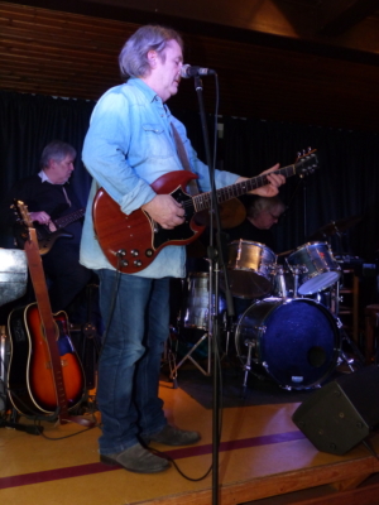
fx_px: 526
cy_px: 252
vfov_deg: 51.4
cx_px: 190
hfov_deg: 39.7
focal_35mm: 36
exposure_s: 1/60
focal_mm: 6.4
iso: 400
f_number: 2.8
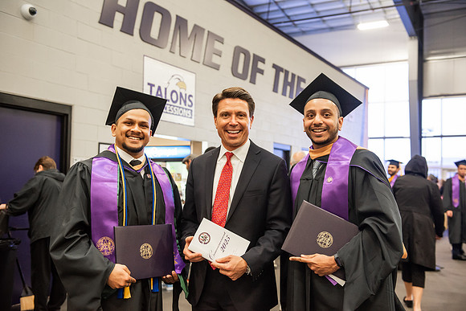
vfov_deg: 33.4
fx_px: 518
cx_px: 233
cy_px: 156
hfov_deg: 48.4
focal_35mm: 40
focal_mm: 40
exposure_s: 1/200
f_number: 3.5
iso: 2500
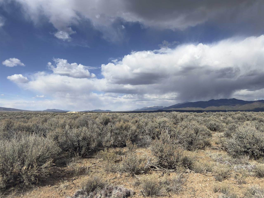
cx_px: 132
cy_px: 99
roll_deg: -1.1
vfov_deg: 56.8
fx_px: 183
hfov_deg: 71.6
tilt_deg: +4.1
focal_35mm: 24
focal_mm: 6.76
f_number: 1.78
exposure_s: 1/6173
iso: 64
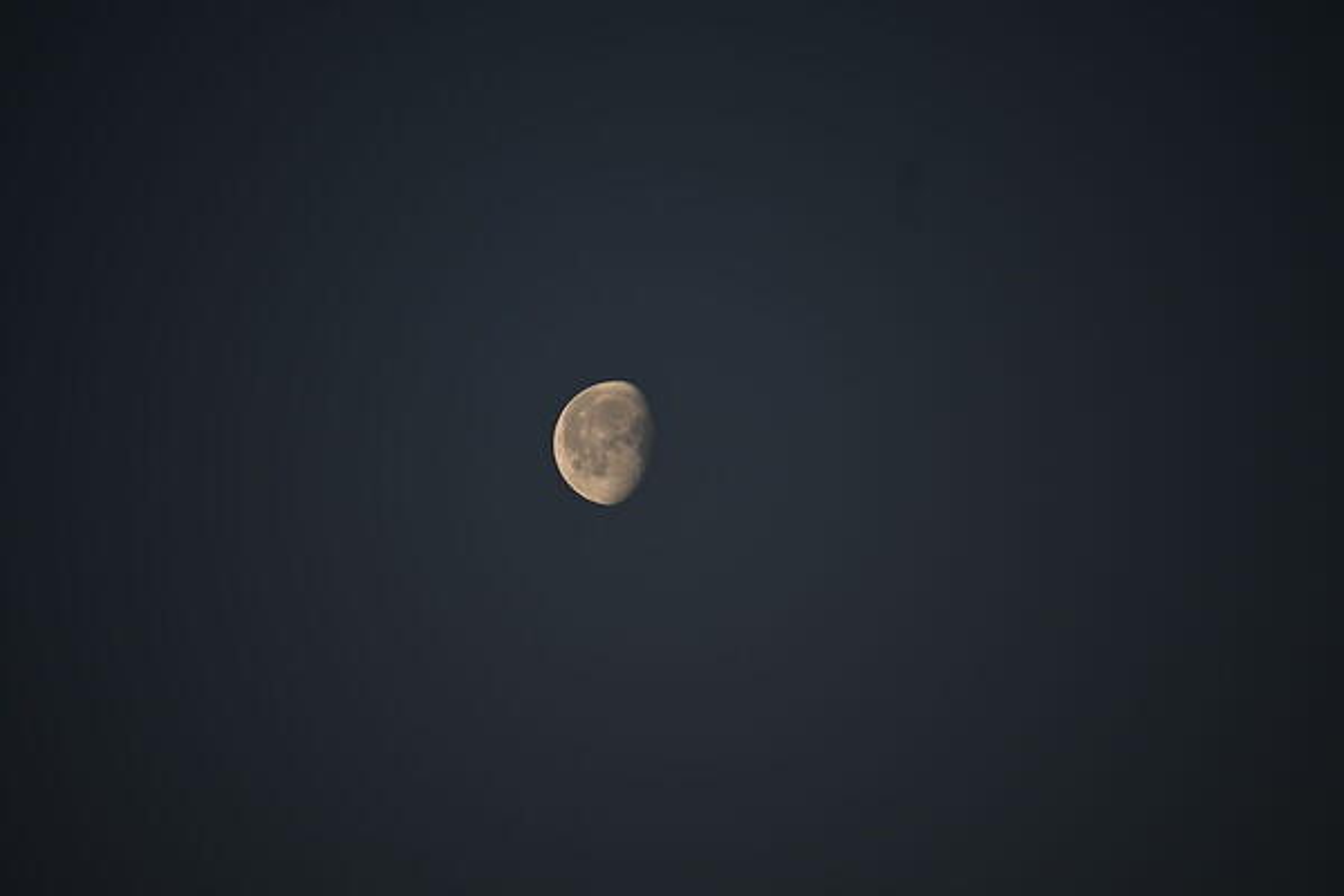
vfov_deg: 3.7
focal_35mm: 375
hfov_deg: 5.5
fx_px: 13999
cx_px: 672
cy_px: 448
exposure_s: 1/250
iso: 100
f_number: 6.3
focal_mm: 250
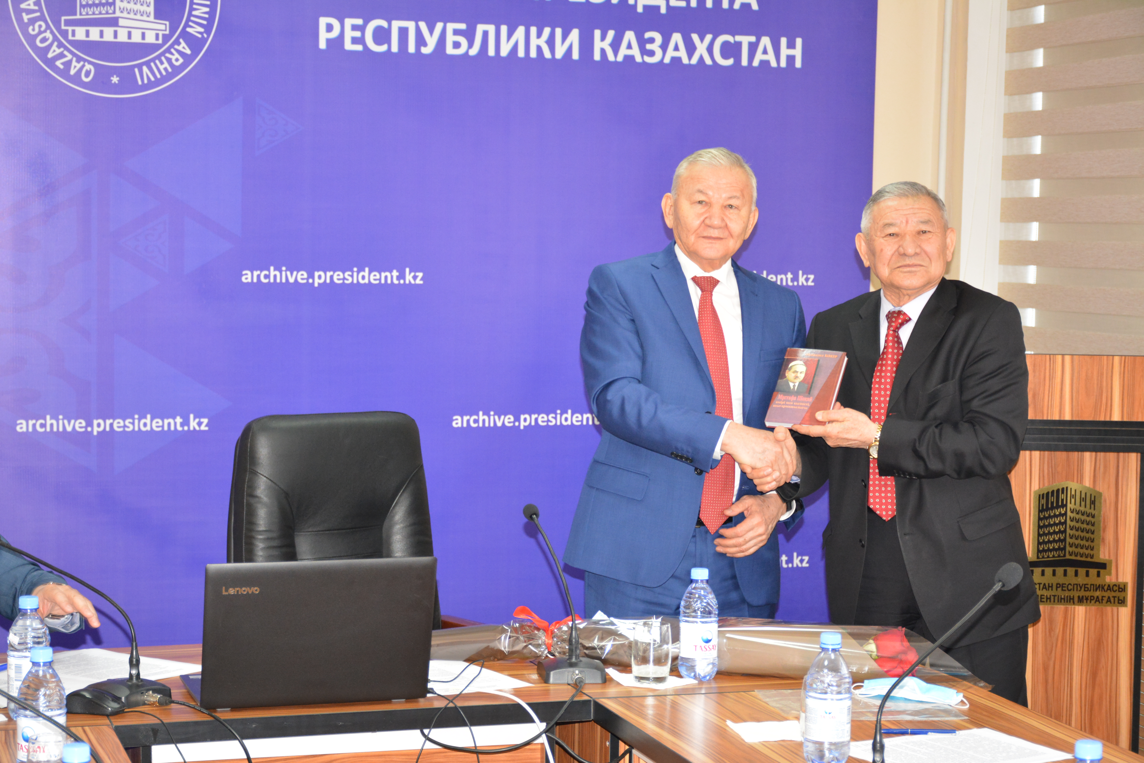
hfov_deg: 29.9
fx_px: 2145
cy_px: 382
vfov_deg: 20.2
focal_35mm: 68
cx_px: 572
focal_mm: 45
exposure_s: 1/60
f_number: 4.5
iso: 1100
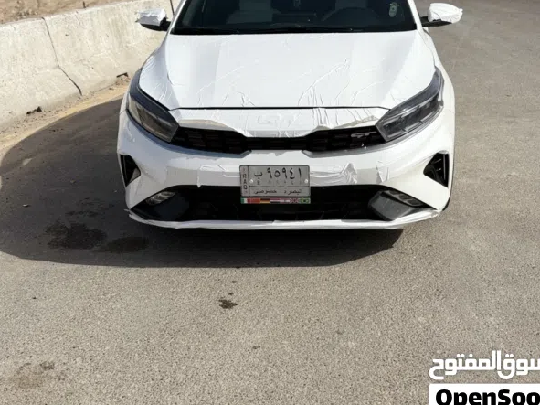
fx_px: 406
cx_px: 291
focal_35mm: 26
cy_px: 218
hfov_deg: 67.2
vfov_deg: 53.0
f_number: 1.78
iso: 80
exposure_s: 1/6711
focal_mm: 6.76
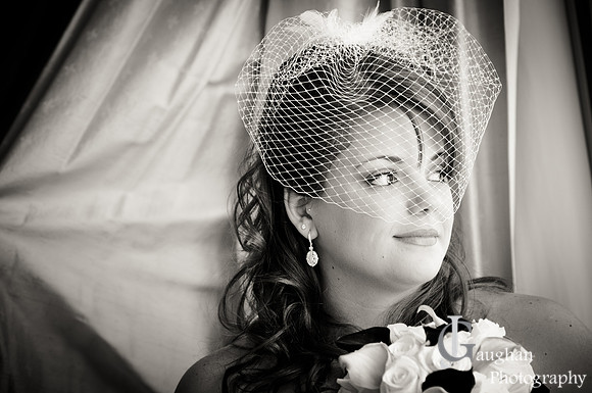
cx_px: 296
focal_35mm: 180
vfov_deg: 7.6
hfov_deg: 11.4
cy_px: 196
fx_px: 2956
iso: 800
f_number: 3.5
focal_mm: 120
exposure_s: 1/30
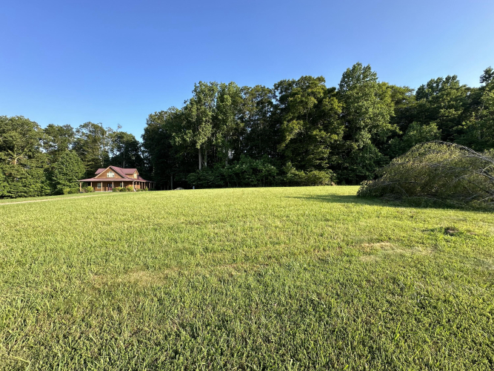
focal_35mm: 14
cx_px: 247
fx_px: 200
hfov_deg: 102.1
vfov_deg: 85.7
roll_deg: +0.9
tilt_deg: +0.9
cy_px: 186
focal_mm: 2.22
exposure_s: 1/506
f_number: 2.2
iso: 40
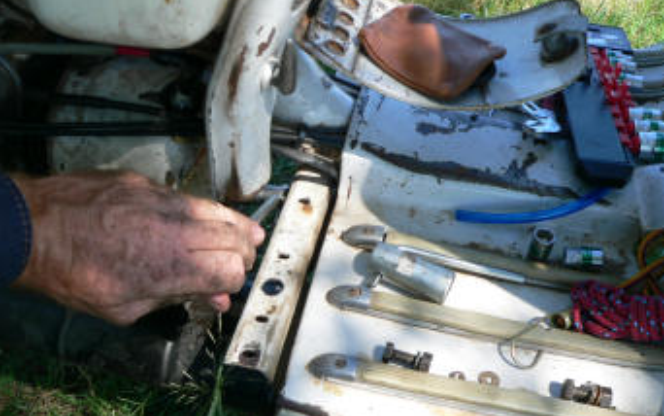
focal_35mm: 39
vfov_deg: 32.8
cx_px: 334
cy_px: 216
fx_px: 706
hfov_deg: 50.4
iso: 80
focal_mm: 6
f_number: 4
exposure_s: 1/160
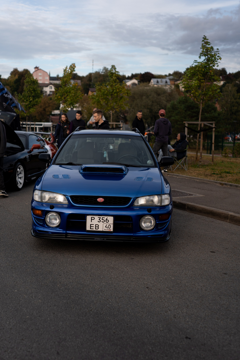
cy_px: 189
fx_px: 440
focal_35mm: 44
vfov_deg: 44.5
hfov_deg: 30.4
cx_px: 97
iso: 100
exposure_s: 1/2000
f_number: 2.2
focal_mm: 35
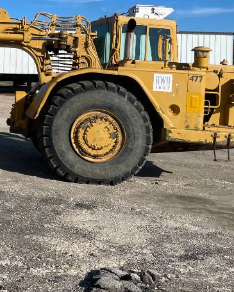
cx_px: -60
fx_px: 493
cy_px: 73
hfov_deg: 23.9
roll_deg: -0.7
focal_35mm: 57
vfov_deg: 32.4
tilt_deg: +0.4
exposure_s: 1/4464
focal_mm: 4.2
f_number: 1.6
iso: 32
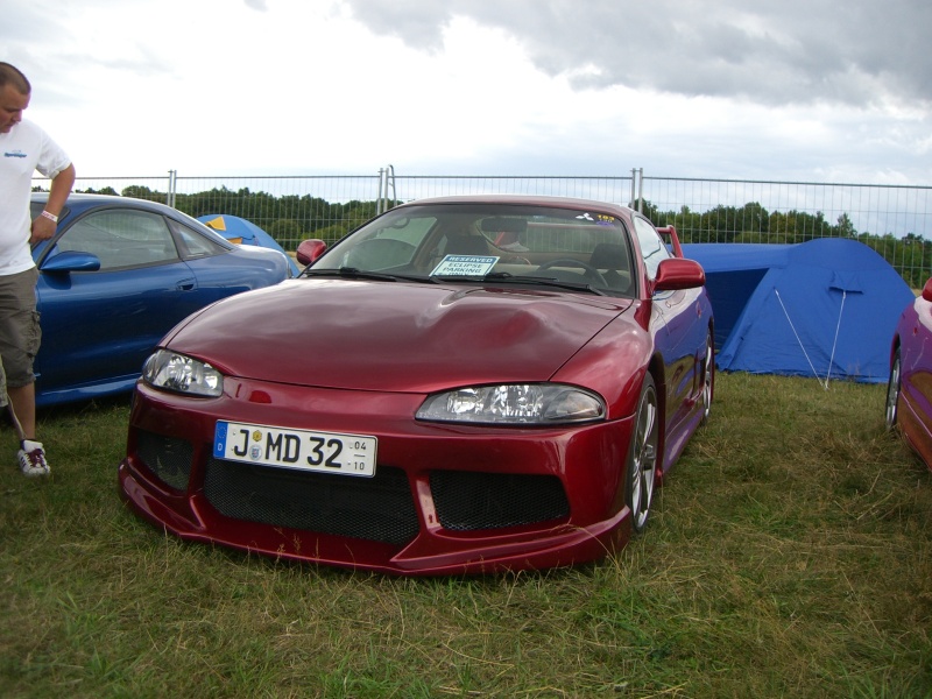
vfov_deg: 37.7
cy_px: 350
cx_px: 466
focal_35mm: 38
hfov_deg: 49.0
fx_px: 1023
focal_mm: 6.2
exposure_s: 1/250
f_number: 2.7
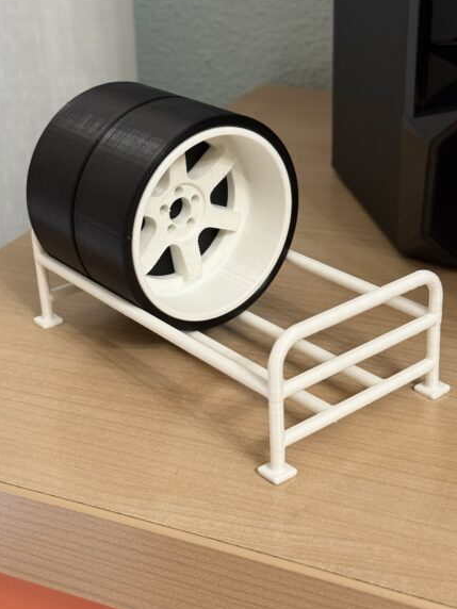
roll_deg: +2.0
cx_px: 230
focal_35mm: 56
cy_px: 288
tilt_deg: -26.0
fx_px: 986
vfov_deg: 34.3
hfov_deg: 26.1
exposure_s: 1/33
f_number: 1.78
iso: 200
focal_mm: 6.76
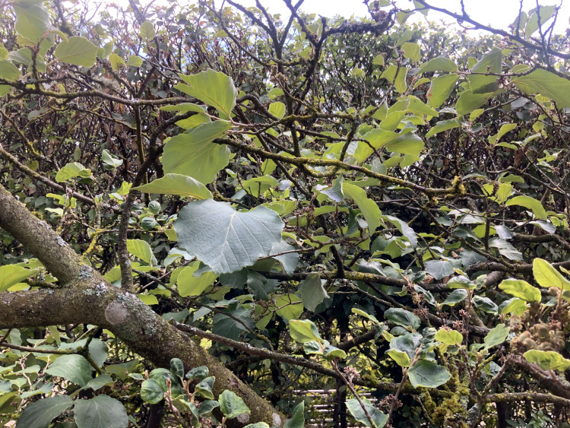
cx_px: 285
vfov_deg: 48.3
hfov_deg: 61.6
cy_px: 214
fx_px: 478
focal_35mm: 29
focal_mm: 3
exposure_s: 1/215
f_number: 1.8
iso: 16
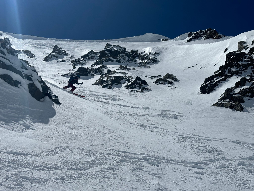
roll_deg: +1.9
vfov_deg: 30.3
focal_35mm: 48
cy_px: 96
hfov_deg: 39.7
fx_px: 352
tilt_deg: +31.1
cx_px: 127
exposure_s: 1/23256
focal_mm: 6.86
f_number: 1.78
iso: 40
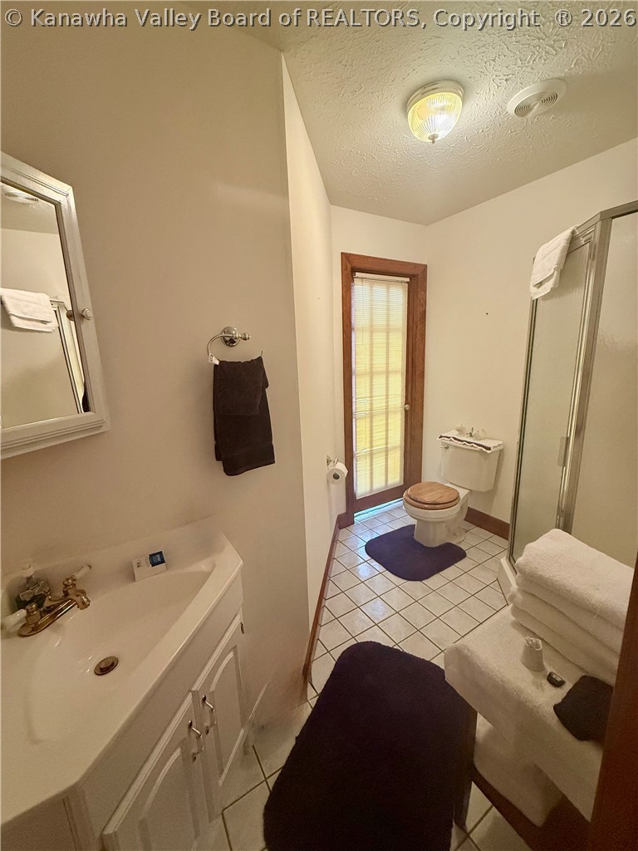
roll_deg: +1.1
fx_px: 344
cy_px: 426
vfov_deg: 102.1
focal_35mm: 14
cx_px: 319
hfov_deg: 85.7
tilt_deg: -11.1
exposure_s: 1/60
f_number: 2.2
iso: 500
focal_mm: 2.22
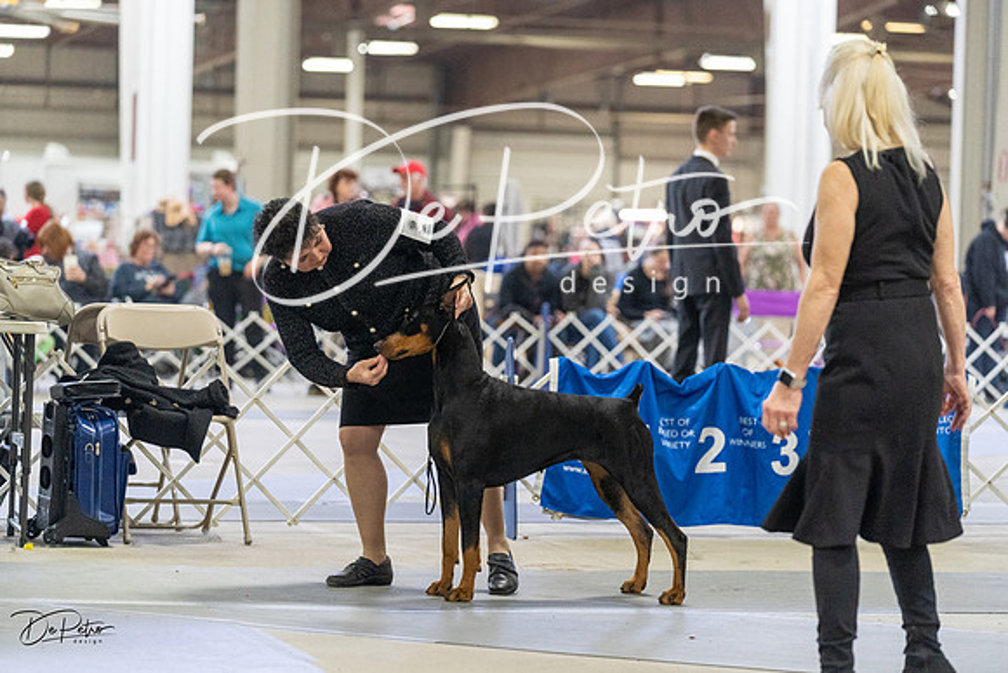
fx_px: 3613
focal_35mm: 129
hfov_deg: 15.9
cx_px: 504
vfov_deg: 10.6
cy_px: 336
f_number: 3.5
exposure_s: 1/320
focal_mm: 129
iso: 6400
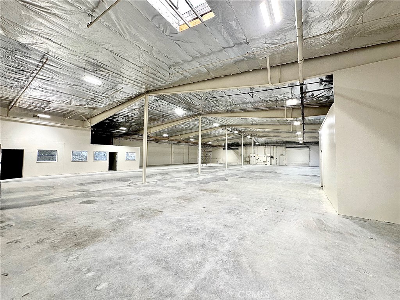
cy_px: 150
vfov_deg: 85.7
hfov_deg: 102.1
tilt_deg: +2.1
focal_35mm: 14
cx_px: 200
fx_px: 162
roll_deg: -0.9
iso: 100
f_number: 2.2
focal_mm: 2.22
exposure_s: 1/120
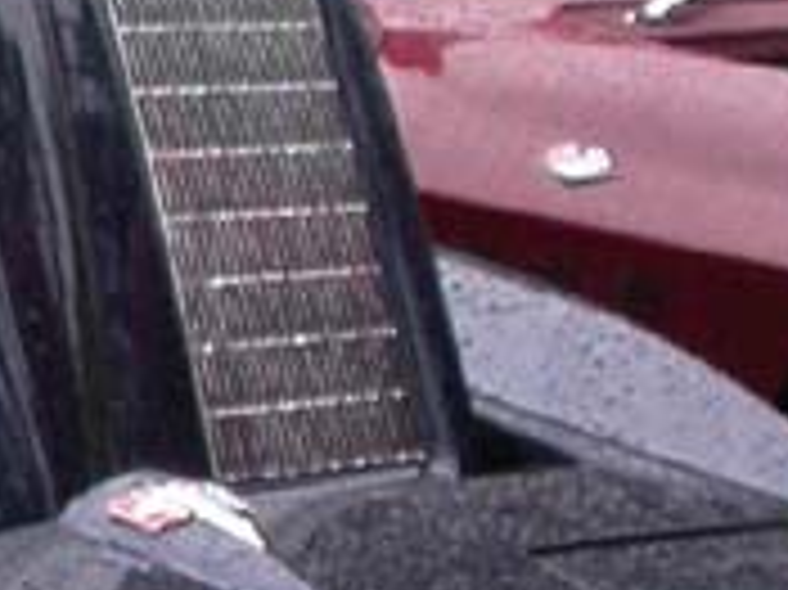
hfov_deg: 8.5
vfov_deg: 6.7
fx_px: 5050
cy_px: 149
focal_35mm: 222
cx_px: -734
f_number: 3.7
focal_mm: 7.85
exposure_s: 1/116
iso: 100
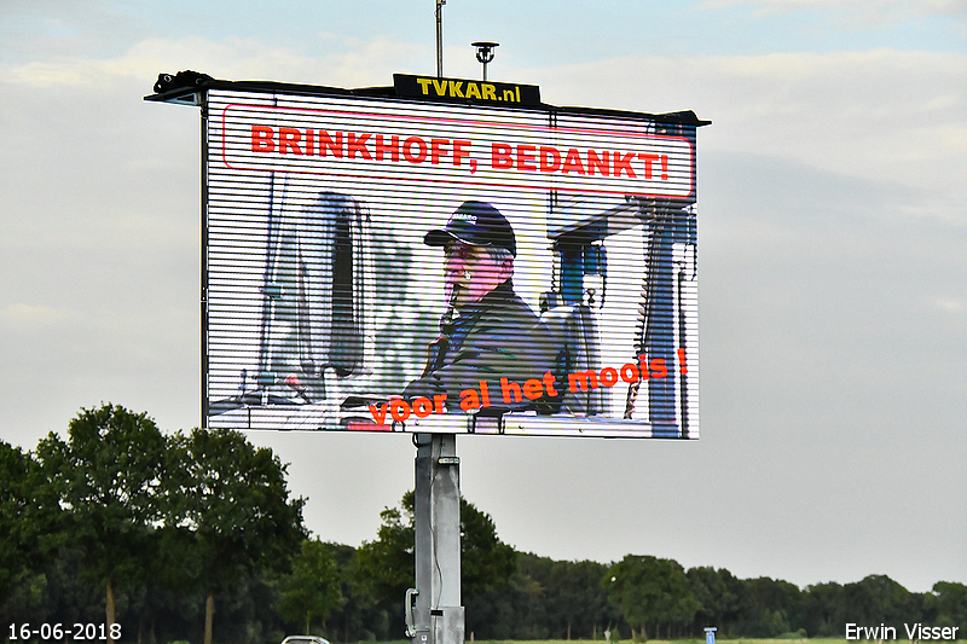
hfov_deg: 15.9
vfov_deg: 10.6
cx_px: 484
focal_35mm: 129
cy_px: 322
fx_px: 3464
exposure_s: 1/8000
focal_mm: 86
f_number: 5.6
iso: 2000
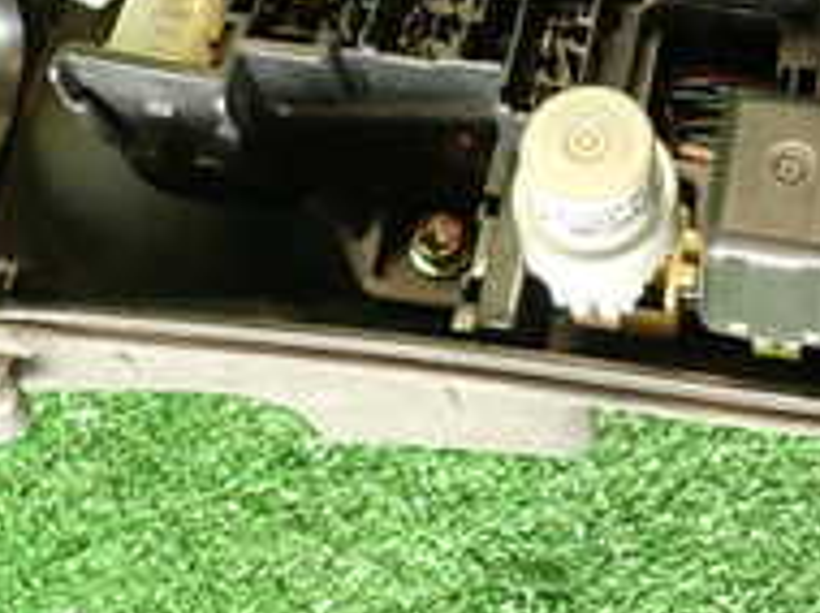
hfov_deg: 24.0
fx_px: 1869
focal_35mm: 79
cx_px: 760
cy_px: -224
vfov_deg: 17.3
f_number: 2
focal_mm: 4.5
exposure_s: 1/40
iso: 200
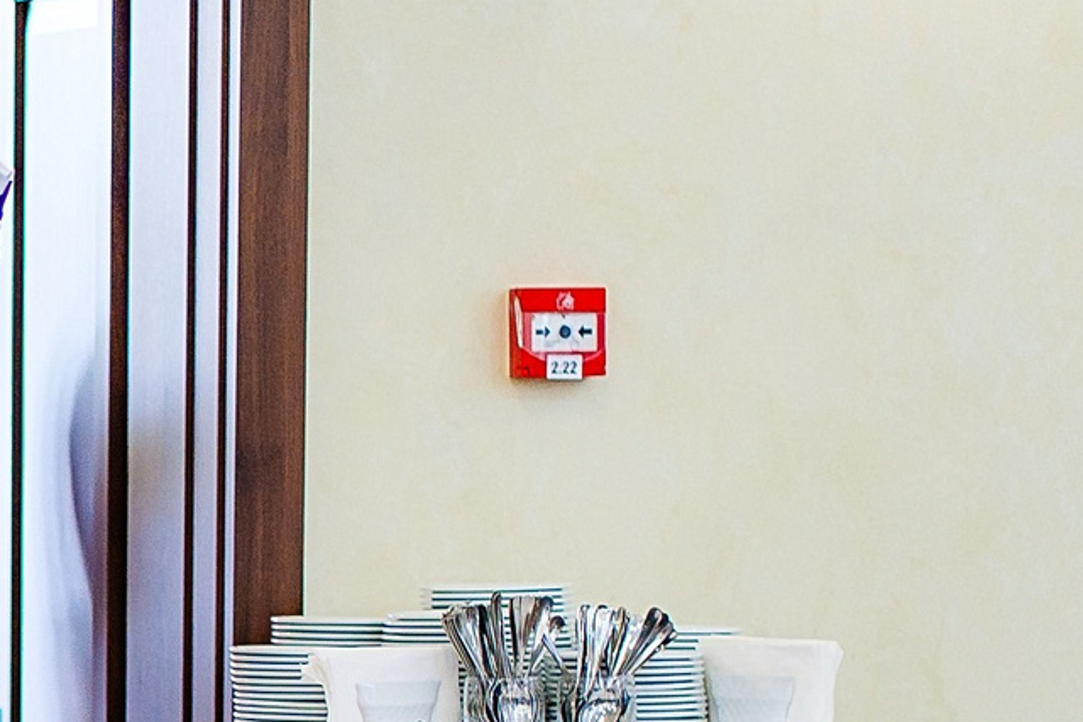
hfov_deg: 5.9
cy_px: 845
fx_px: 10230
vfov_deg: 4.0
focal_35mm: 340
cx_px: -871
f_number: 1.8
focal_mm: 85
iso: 800
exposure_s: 1/250
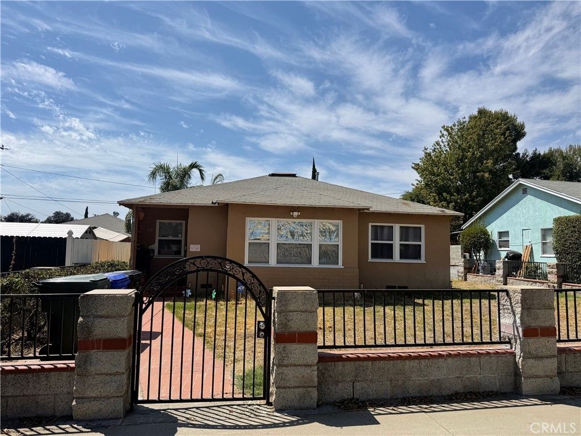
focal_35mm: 24
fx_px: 403
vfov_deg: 56.8
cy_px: 218
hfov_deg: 71.6
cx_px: 290
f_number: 1.78
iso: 80
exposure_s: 1/8130
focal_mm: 6.76
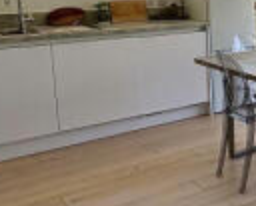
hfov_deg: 23.0
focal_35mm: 62
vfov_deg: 24.3
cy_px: 39
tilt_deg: -6.9
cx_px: 409
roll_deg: +0.0
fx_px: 471
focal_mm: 2.22
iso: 64
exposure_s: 1/335
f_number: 2.2
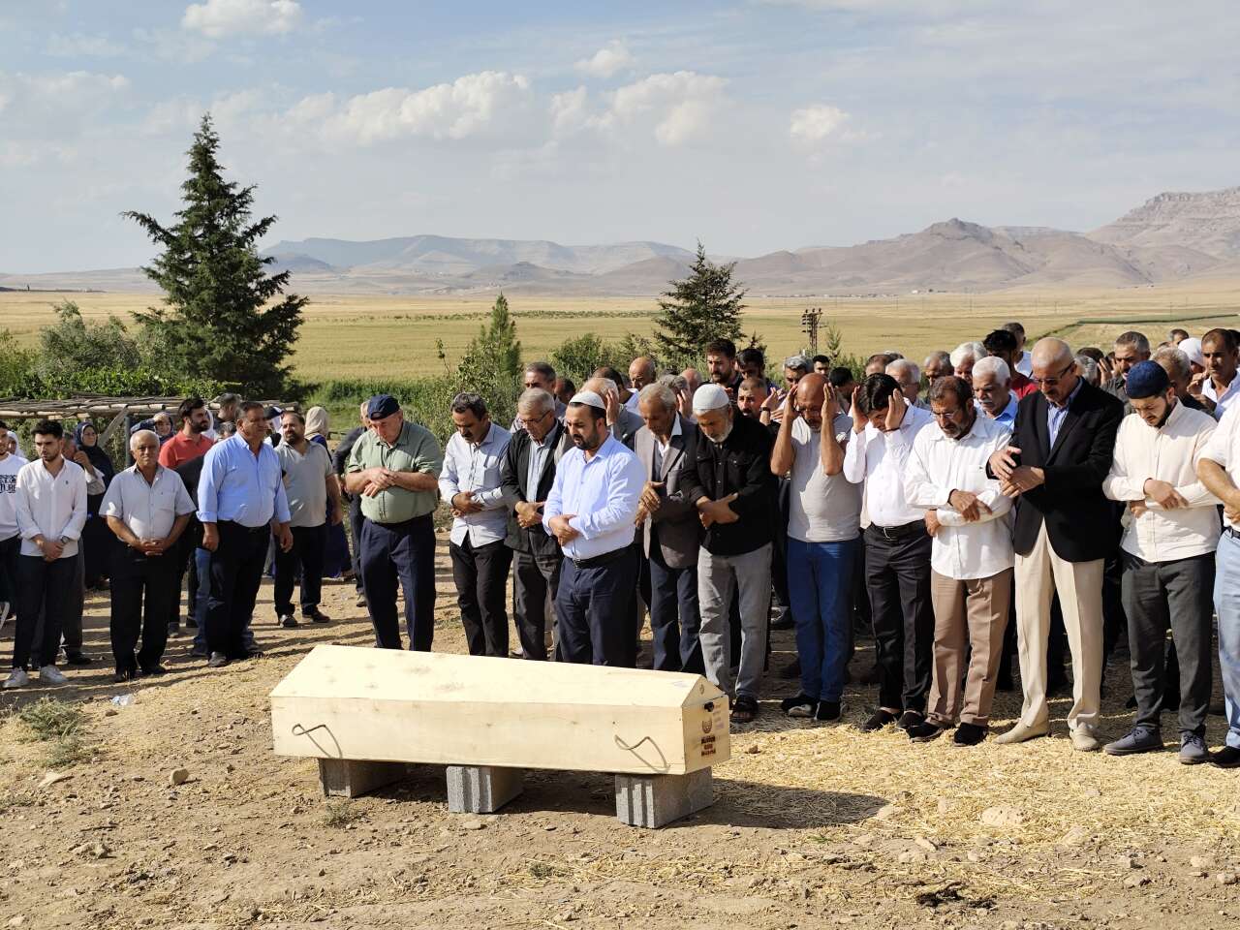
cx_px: 620
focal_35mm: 46
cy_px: 465
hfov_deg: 41.2
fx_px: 1648
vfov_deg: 31.5
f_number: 1.65
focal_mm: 6.14
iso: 50
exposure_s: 1/1553
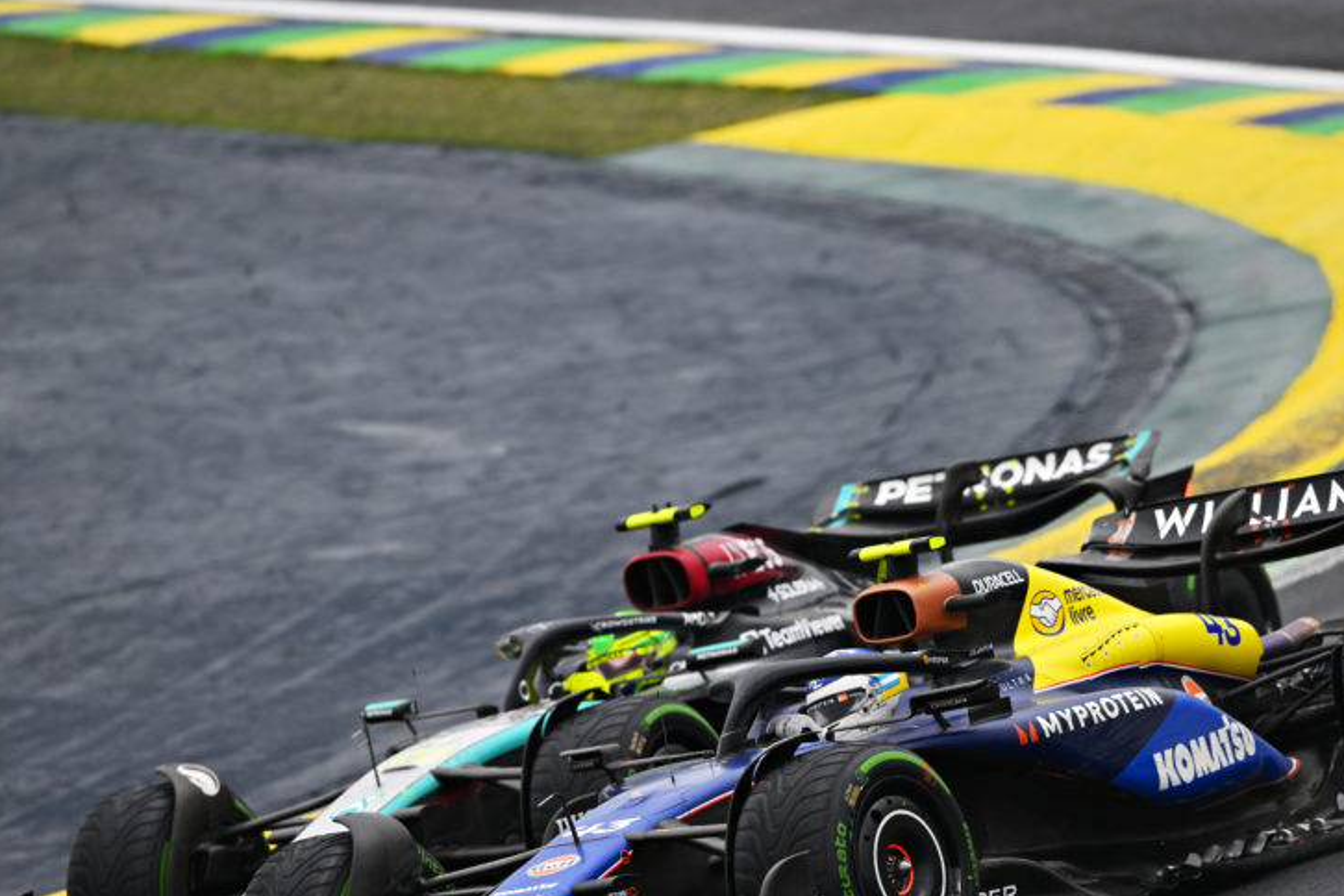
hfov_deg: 3.7
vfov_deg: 2.4
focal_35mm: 564
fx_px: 21054
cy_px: 612
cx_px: 722
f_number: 4
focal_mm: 400
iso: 800
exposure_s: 1/4000
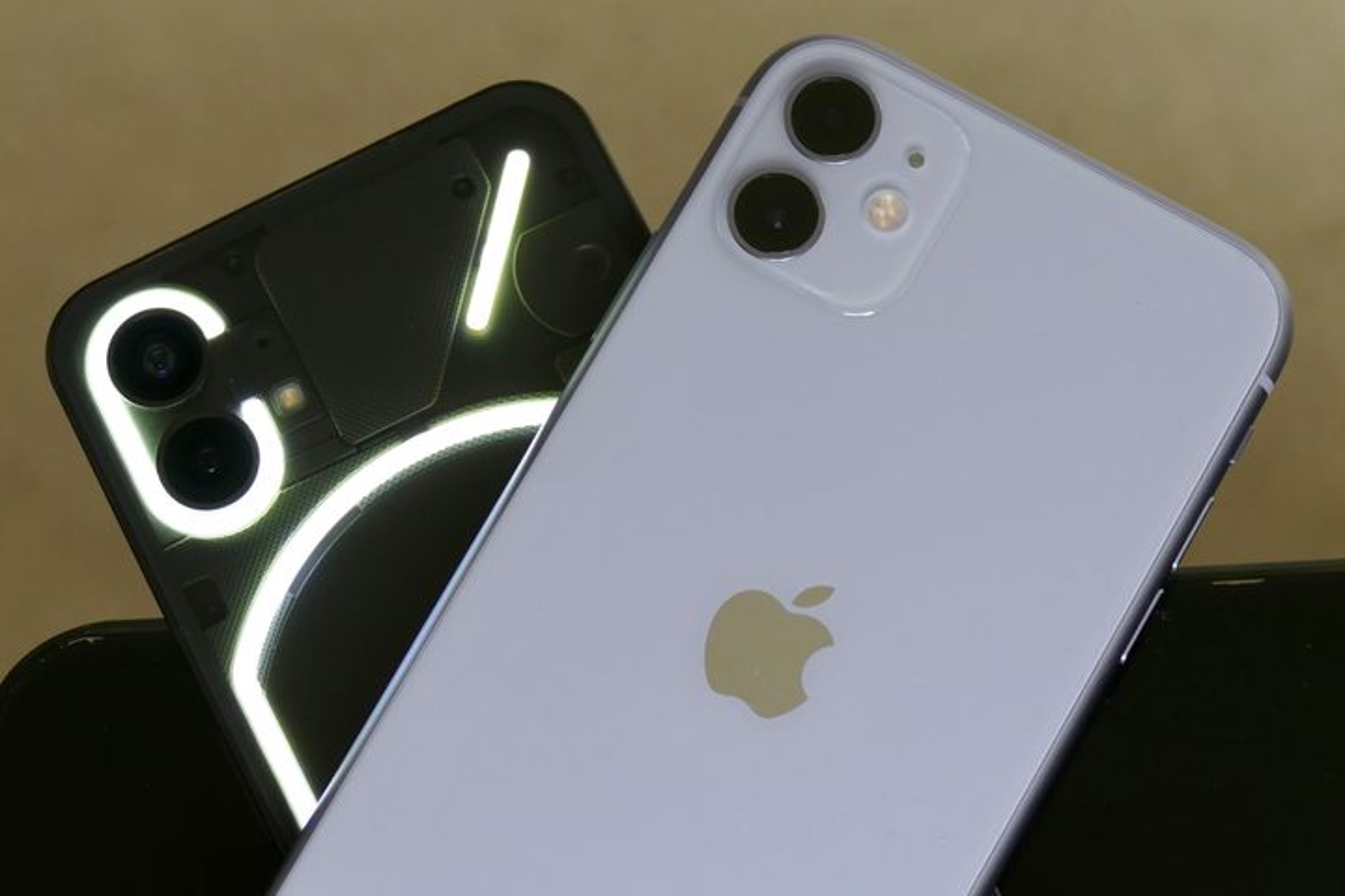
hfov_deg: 18.6
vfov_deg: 12.5
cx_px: 672
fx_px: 4109
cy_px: 448
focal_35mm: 110
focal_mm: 39.97
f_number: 3.9
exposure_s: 1/125
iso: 640
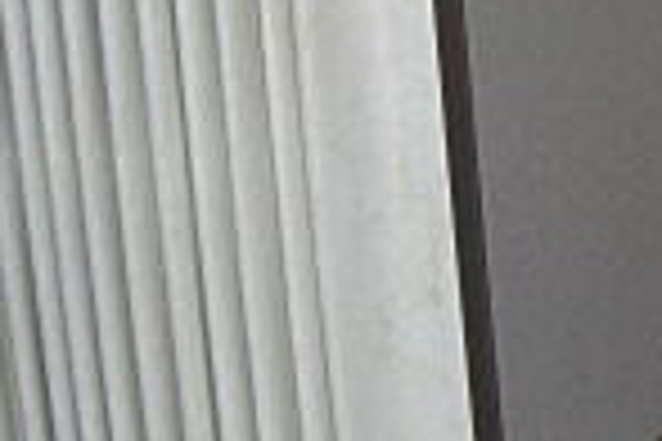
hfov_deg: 11.4
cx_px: 1040
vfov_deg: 7.9
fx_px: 3163
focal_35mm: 172
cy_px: -130
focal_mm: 7.9
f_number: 2.8
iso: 100
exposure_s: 1/60
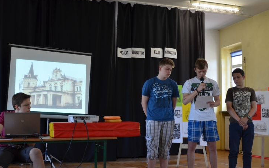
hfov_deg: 44.5
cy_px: 93
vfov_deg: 28.8
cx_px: 119
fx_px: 328
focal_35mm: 45
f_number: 4
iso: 500
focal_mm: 21
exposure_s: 1/60
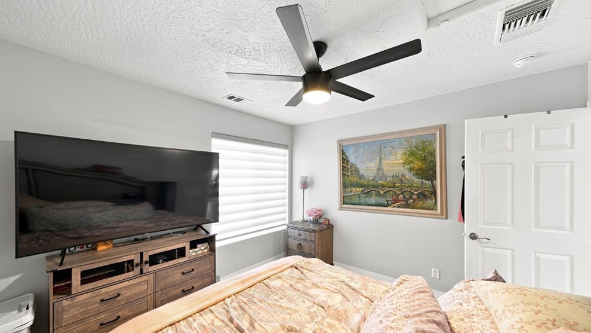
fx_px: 204
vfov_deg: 78.2
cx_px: 293
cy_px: 185
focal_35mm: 13
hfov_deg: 110.8
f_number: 6.3
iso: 250
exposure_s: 1/10
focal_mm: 12
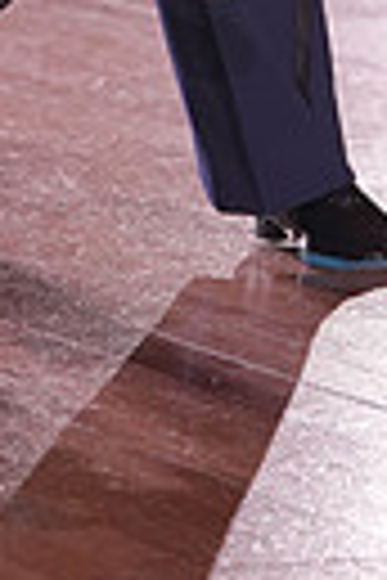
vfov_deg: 4.2
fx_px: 7820
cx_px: -250
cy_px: -611
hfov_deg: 2.8
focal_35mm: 485
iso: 1250
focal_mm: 108
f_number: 4
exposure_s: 1/400
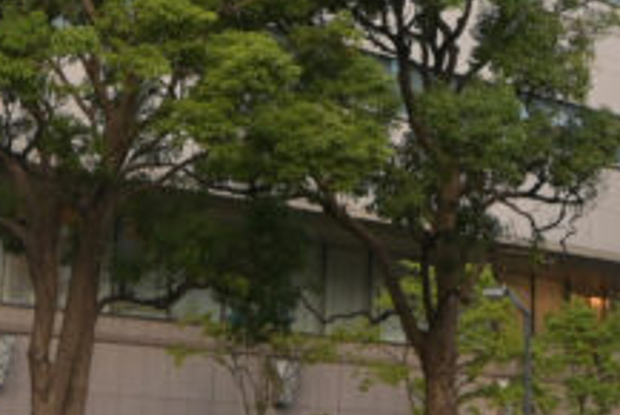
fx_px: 1947
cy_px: -454
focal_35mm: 113
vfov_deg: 10.9
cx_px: 391
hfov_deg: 18.1
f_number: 4
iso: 100
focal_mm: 16
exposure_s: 1/125
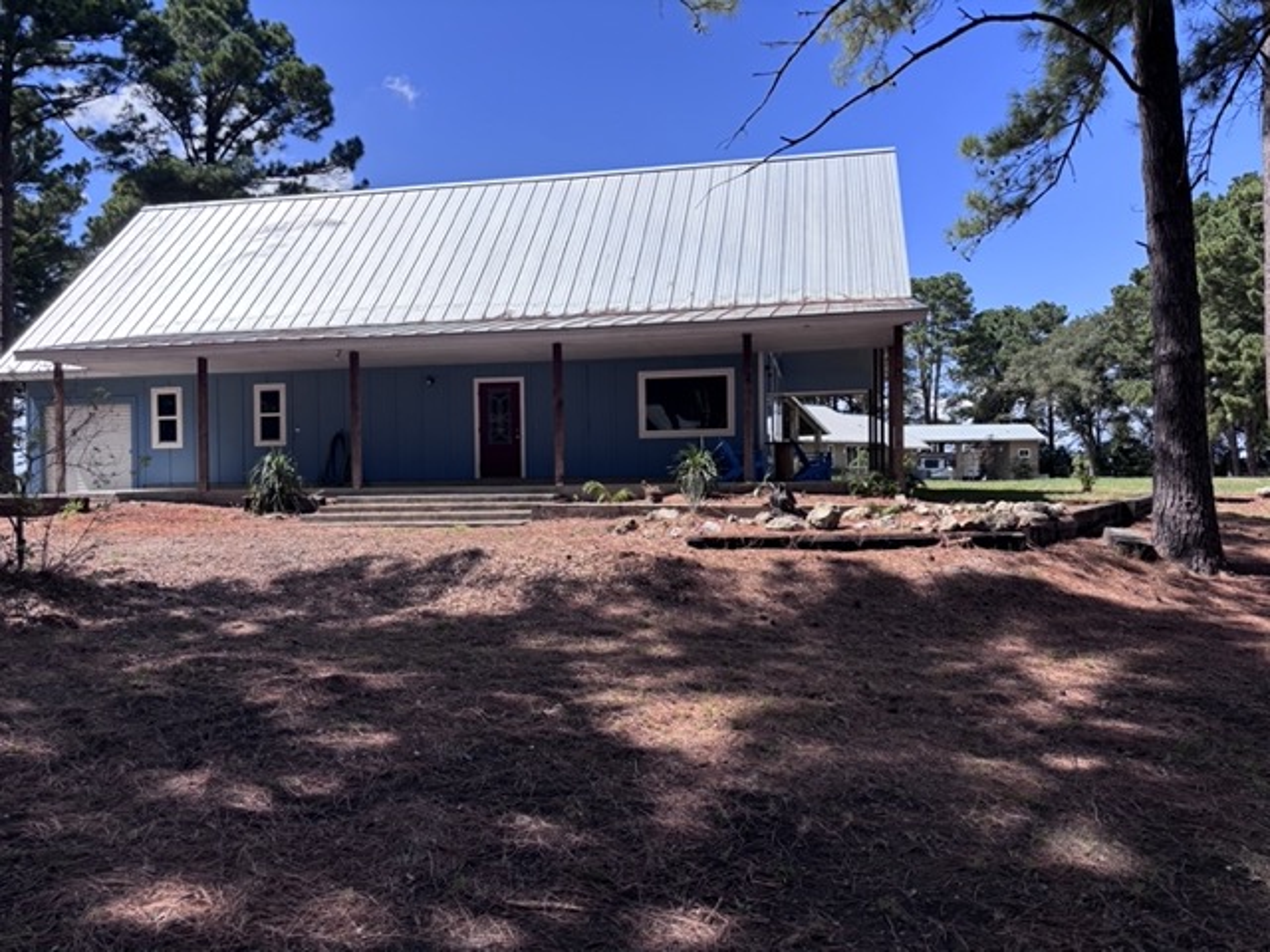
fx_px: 954
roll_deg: +0.9
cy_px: 476
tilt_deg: -0.4
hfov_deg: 67.3
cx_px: 635
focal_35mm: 26
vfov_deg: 53.1
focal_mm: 5.96
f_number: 1.6
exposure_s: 1/3311
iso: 50
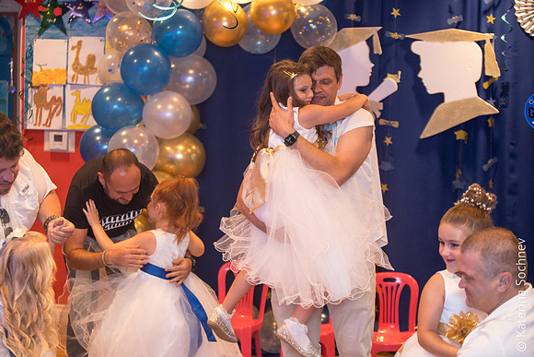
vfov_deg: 19.5
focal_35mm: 70
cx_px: 267
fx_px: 1039
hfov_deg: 28.8
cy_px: 178
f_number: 2.8
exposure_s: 1/200
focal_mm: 70
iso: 3200
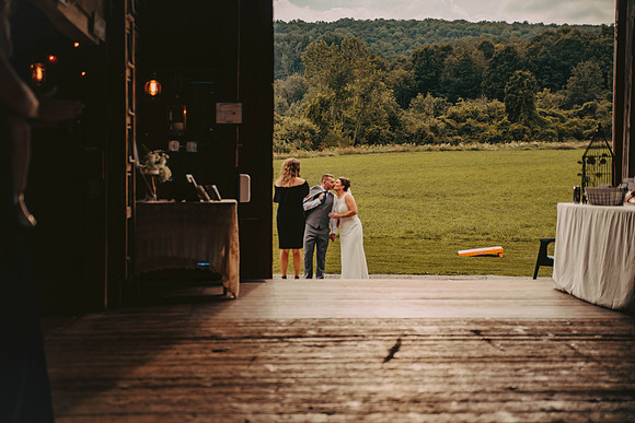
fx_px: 1059
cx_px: 318
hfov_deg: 33.4
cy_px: 212
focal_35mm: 60
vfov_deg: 22.6
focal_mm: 60
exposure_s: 1/2000
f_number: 2.8
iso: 400
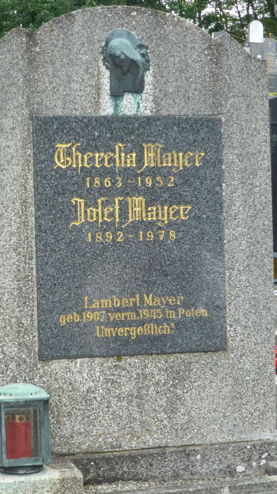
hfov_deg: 16.1
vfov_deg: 28.2
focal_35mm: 75
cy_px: 235
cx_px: 110
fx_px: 980
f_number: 4.8
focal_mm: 11
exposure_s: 1/250
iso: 250
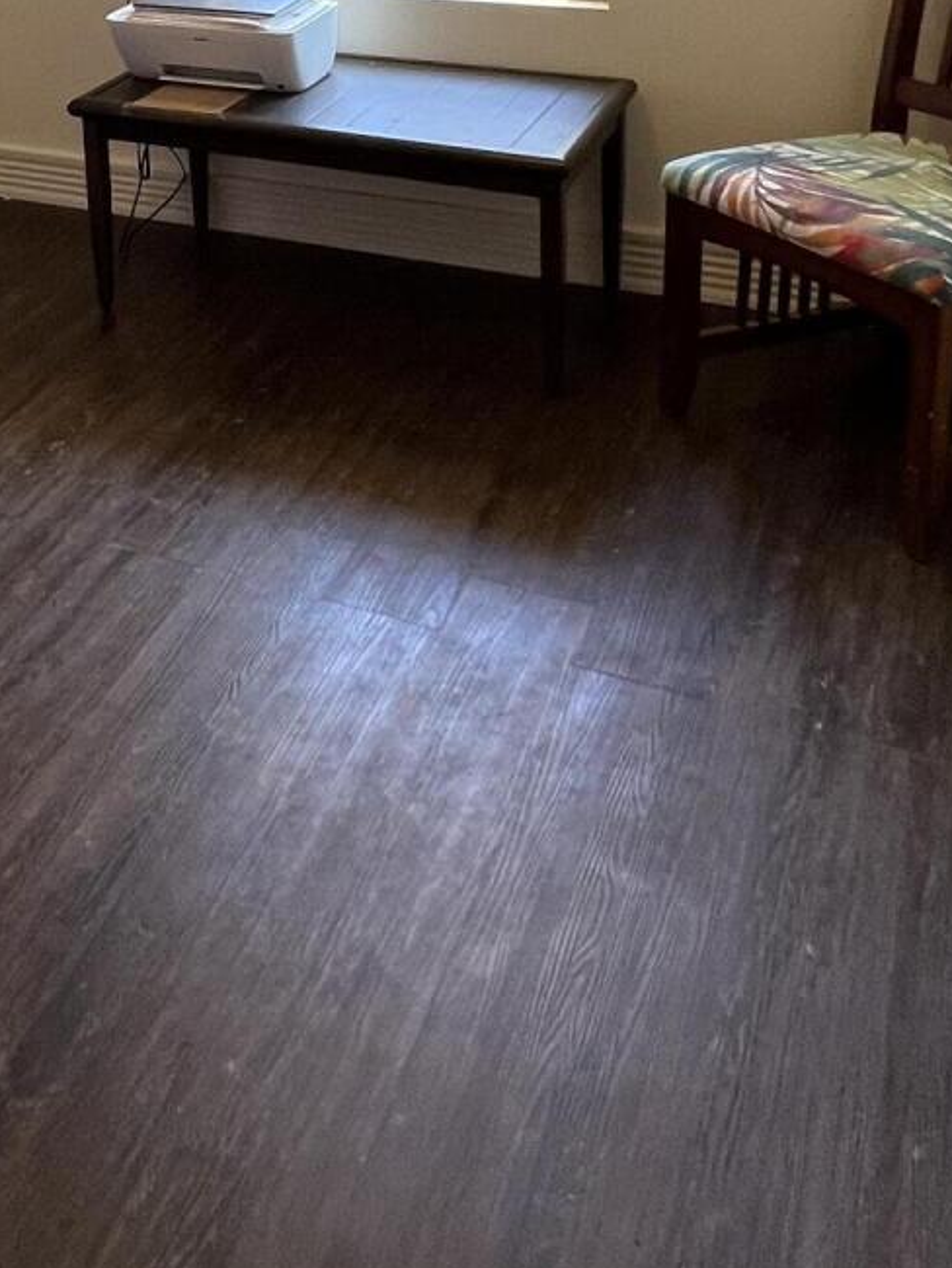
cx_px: 131
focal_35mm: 40
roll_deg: +3.7
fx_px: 1466
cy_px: -64
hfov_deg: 34.4
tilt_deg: -10.5
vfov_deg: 39.8
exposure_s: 1/60
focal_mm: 1.57
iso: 160
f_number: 1.8
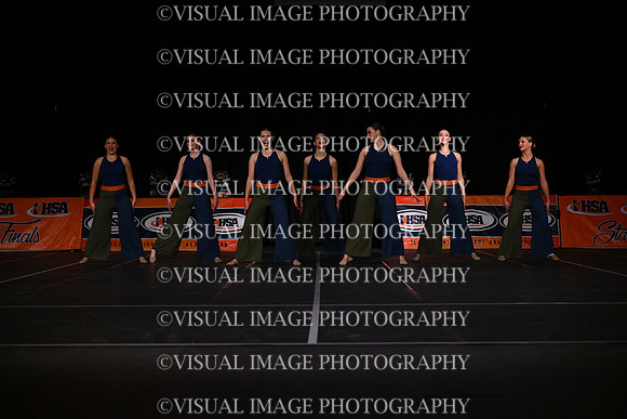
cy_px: 210
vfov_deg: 16.7
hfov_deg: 24.8
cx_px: 314
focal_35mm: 82
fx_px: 1428
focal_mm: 82
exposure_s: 1/1000
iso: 6400
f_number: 4
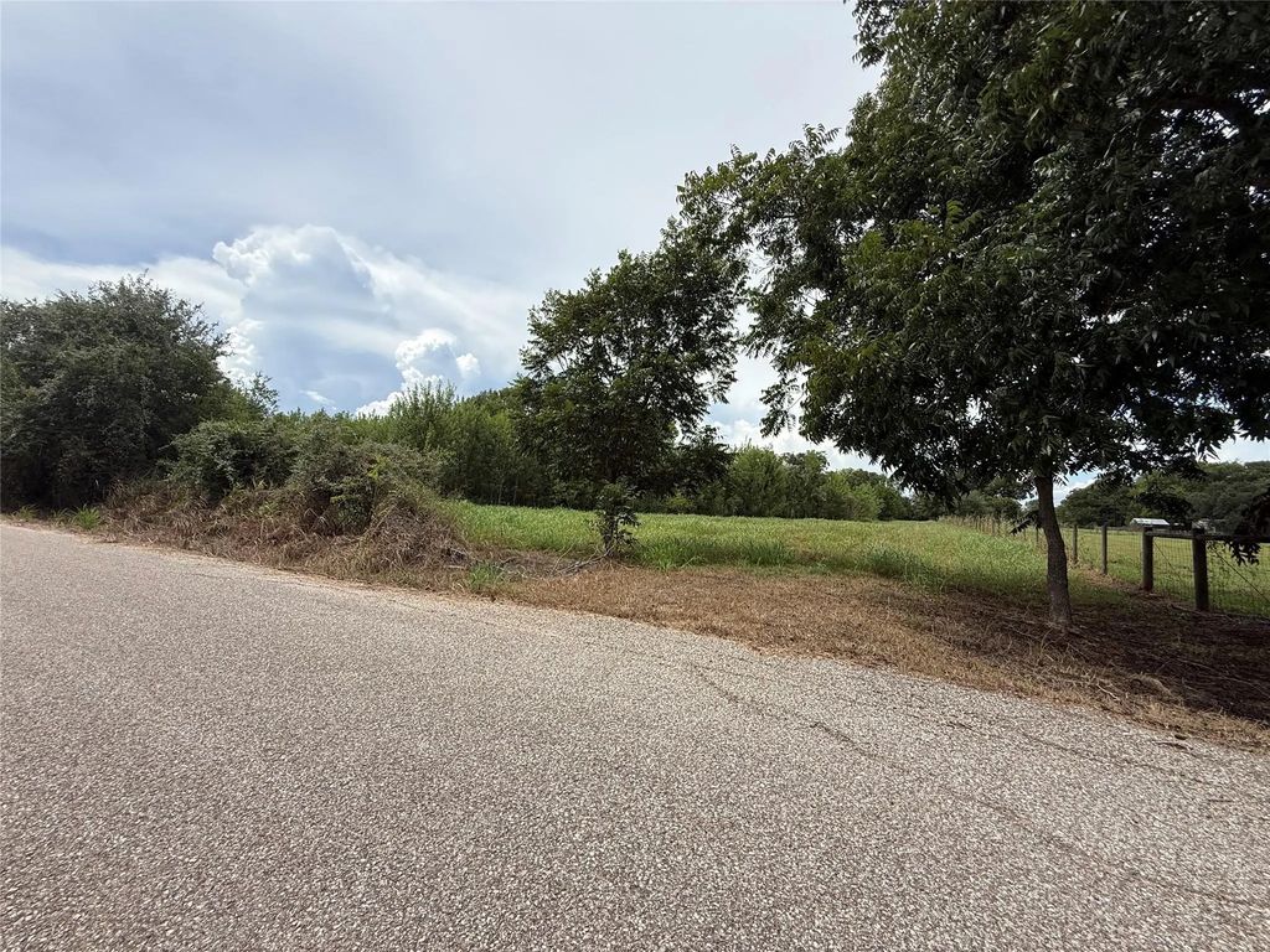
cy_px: 476
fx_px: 514
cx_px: 635
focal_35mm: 14
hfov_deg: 102.1
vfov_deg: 85.7
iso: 50
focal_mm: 2.22
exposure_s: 1/2237
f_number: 2.2
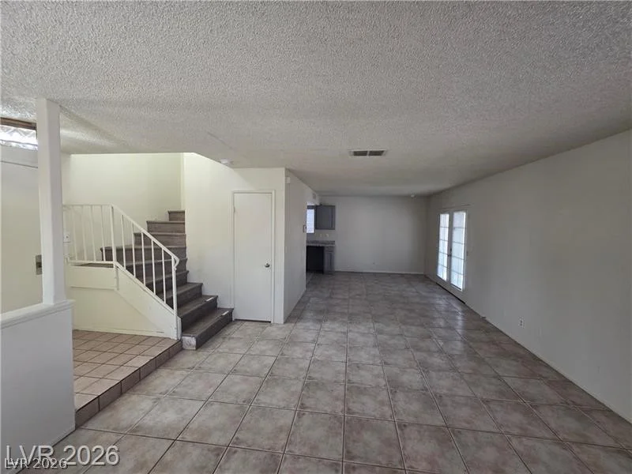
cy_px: 237
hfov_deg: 106.2
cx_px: 316
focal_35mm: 13
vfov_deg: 89.9
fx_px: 237
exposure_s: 1/120
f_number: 1.9
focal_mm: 2.2
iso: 160
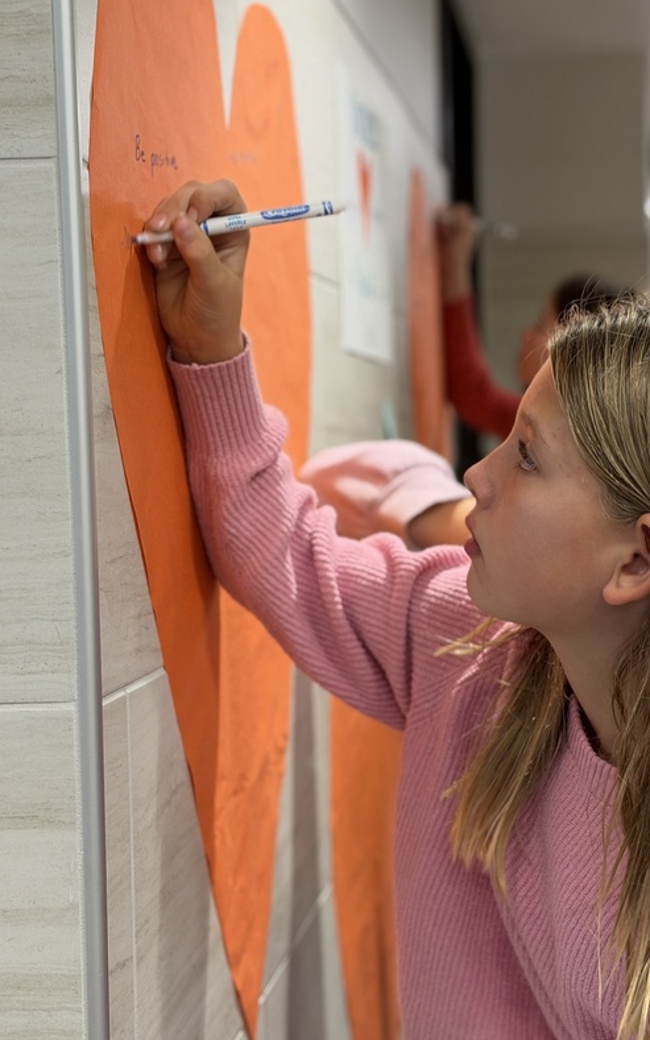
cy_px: 577
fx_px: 1871
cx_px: 455
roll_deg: +1.1
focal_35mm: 66
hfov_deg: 19.6
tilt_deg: -4.2
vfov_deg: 31.0
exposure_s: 1/60
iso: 200
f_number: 1.8
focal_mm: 6.93
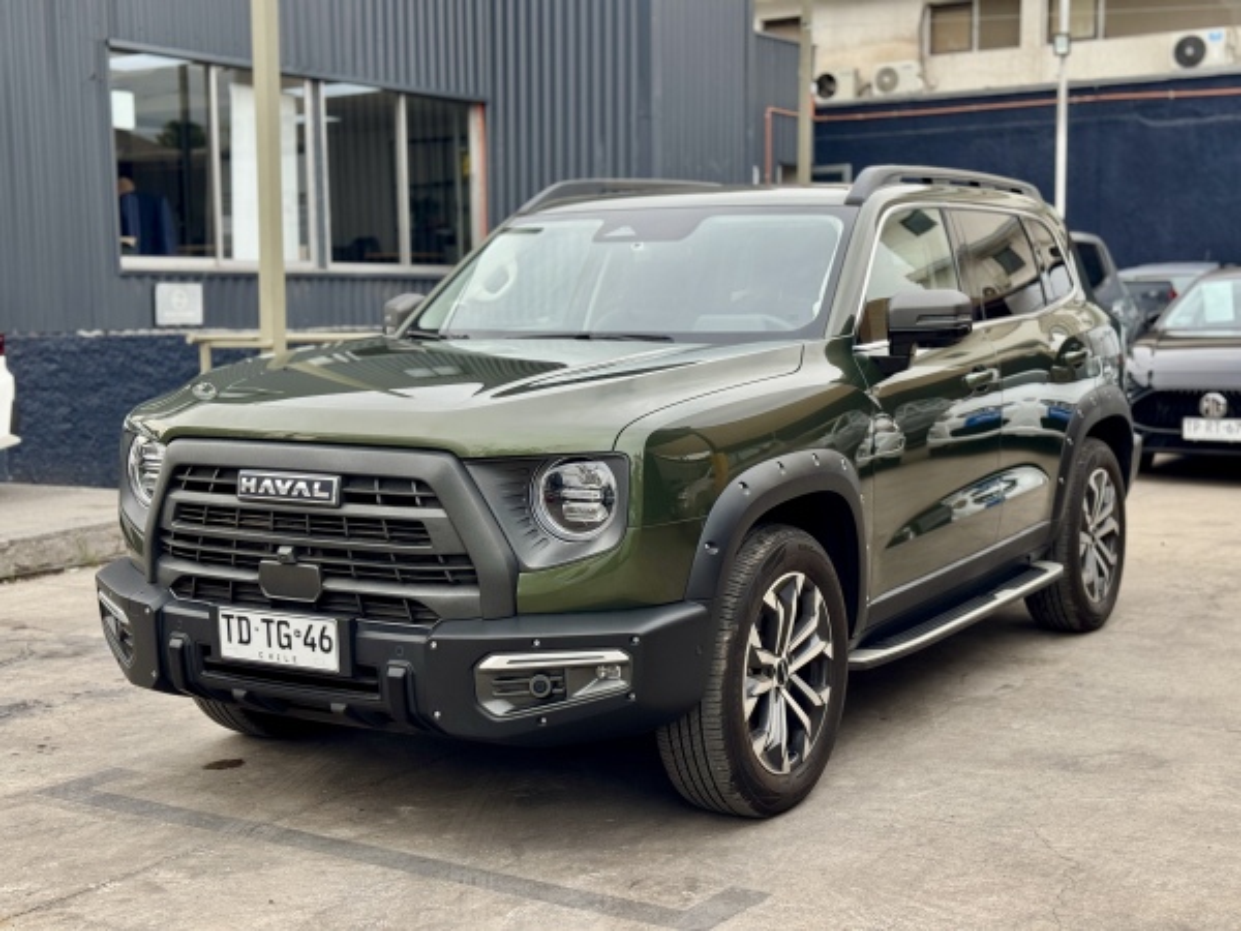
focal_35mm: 48
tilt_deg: -5.7
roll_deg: +0.4
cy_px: 466
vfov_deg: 30.3
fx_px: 1721
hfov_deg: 39.7
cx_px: 620
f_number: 1.78
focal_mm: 6.76
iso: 64
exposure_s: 1/1724
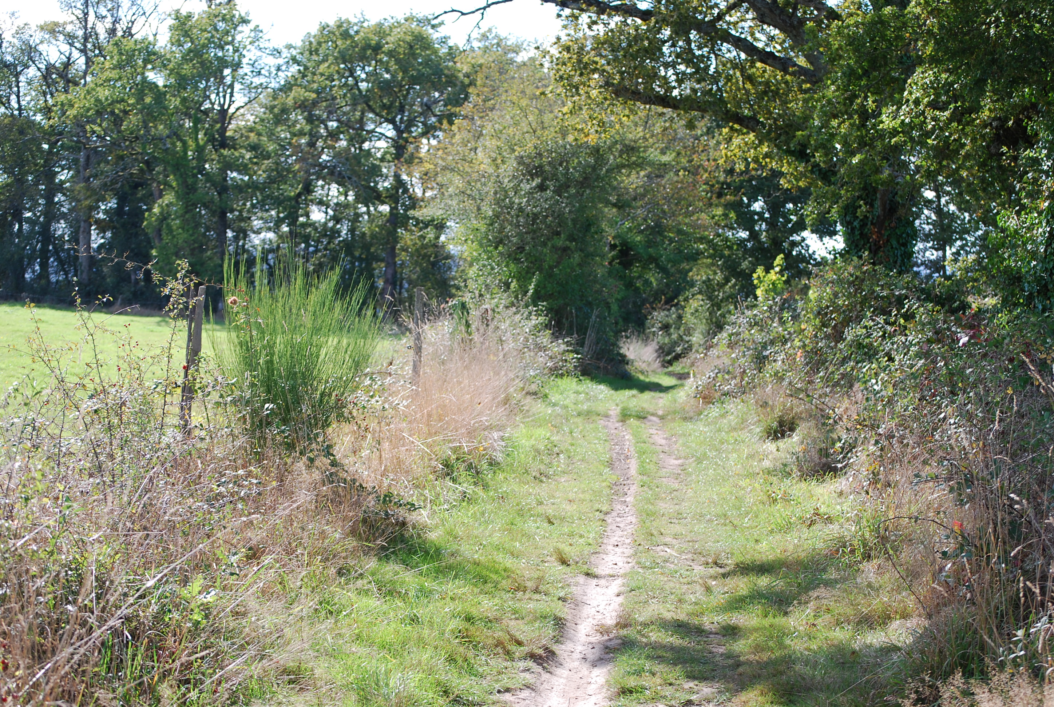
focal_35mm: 82
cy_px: 354
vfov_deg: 16.6
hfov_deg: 24.6
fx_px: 2420
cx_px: 527
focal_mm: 55
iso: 100
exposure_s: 1/125
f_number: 5.6
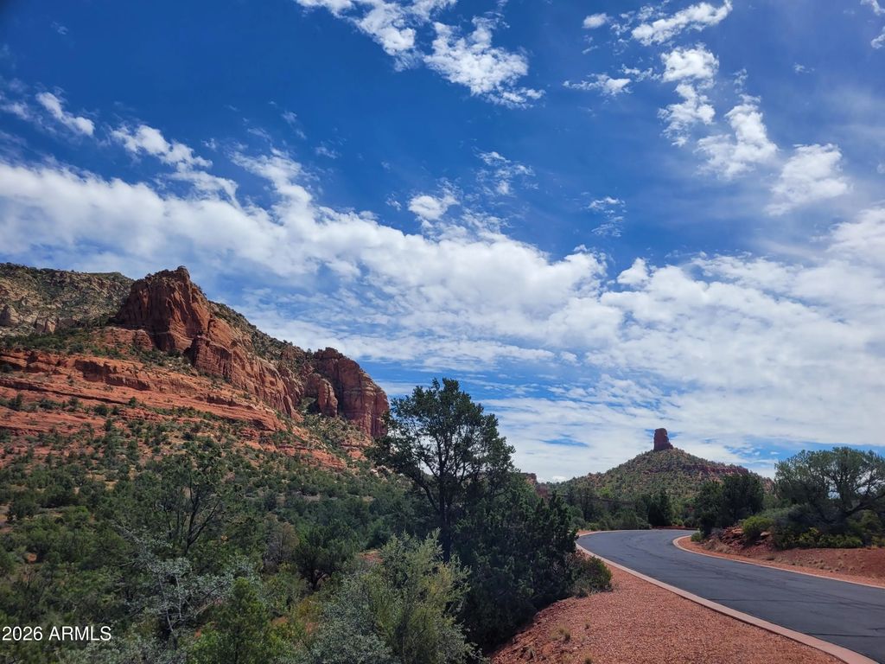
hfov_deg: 67.3
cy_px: 332
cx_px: 442
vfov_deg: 53.1
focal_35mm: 26
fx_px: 665
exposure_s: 1/4456
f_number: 1.8
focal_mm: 5.4
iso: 40
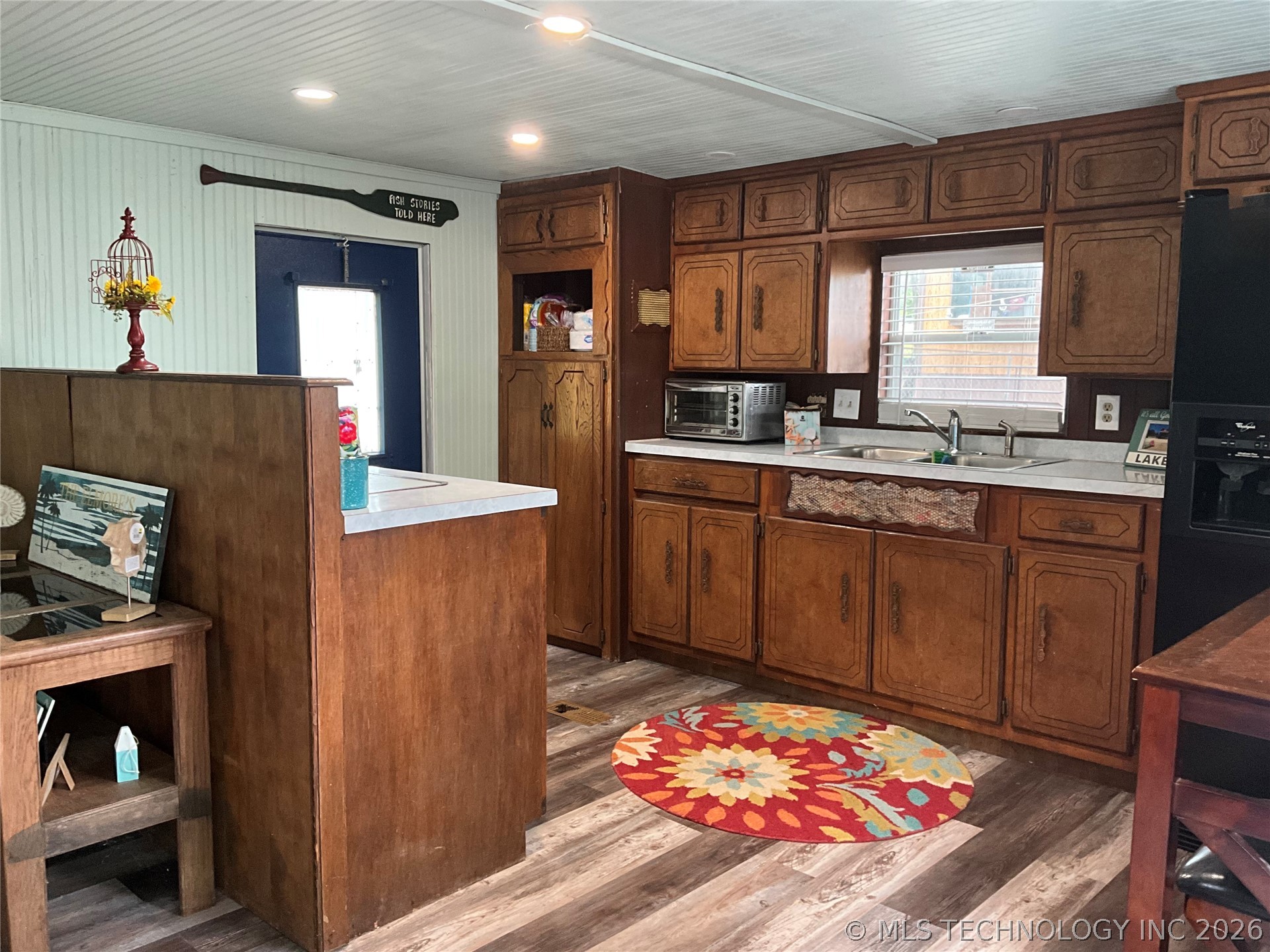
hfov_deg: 61.7
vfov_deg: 48.2
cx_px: 635
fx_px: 1064
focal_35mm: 29
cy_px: 476
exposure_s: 1/60
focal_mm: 3
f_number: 1.8
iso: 160
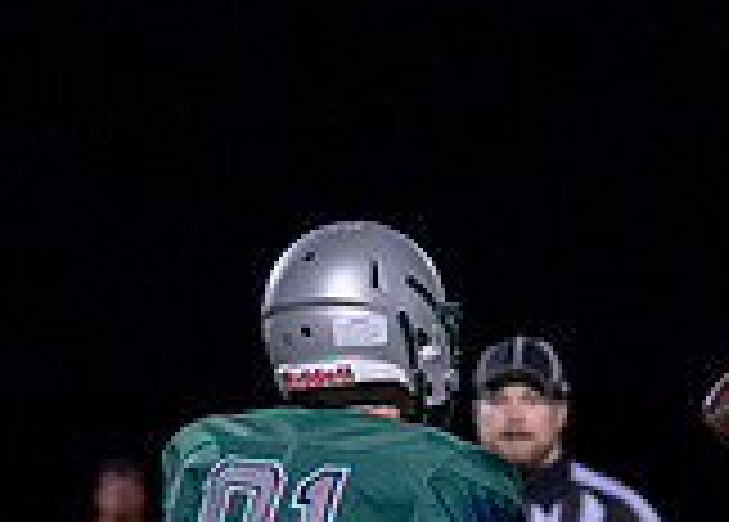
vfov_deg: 2.5
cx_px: 311
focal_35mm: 579
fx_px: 11998
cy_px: 795
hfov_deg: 3.5
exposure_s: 1/1000
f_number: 2.8
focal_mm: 105
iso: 2500
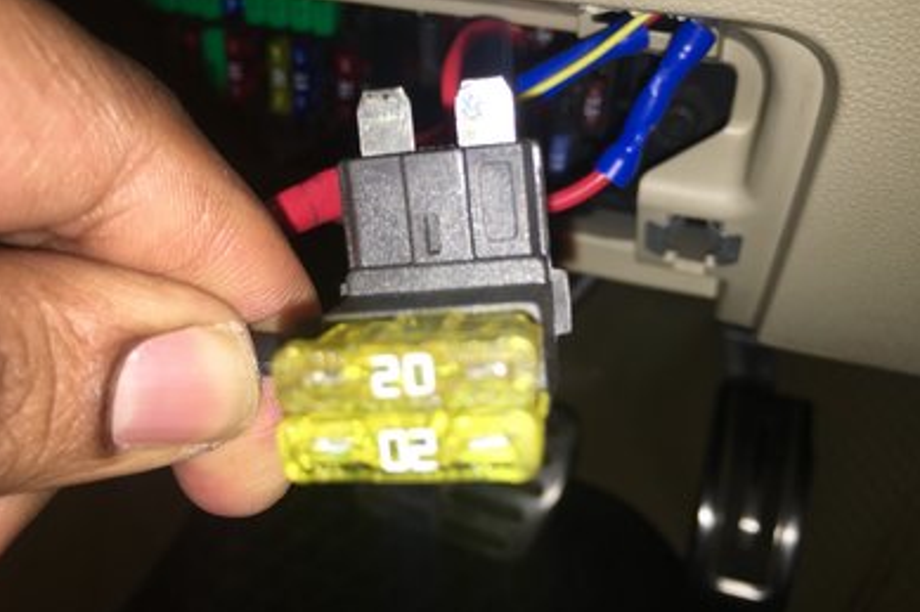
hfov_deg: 60.3
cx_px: 454
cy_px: 300
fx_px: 792
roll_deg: -4.3
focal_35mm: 31
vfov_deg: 42.3
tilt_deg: -22.9
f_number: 2.2
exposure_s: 1/138
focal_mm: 4.15
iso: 25
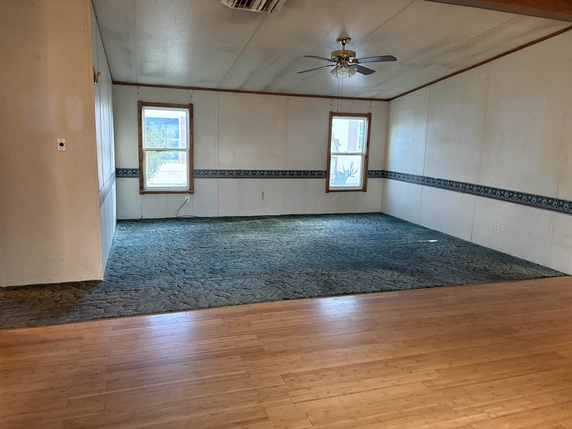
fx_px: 430
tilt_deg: -8.8
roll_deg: -1.4
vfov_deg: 53.1
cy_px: 214
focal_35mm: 26
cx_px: 286
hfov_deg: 67.3
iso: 400
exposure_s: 1/60
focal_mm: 5.96
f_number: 1.6
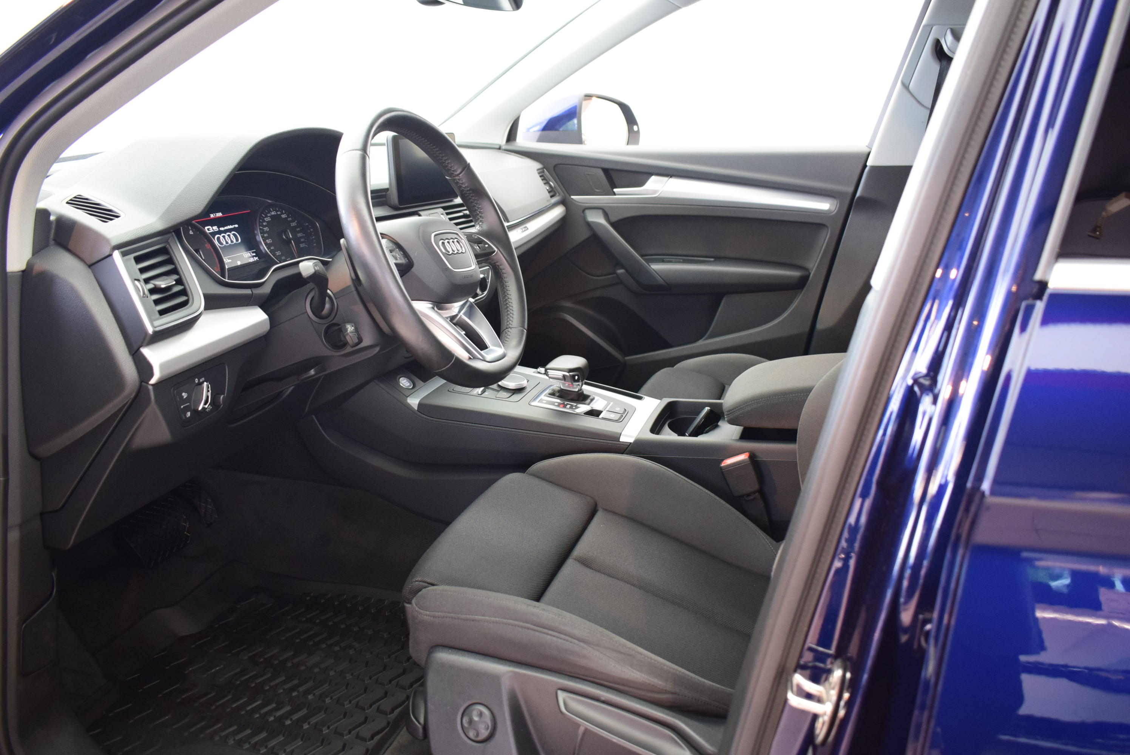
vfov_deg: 43.7
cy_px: 378
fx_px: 942
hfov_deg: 61.9
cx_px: 565
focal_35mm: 30
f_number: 3.5
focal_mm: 20
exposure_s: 1/25
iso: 1600
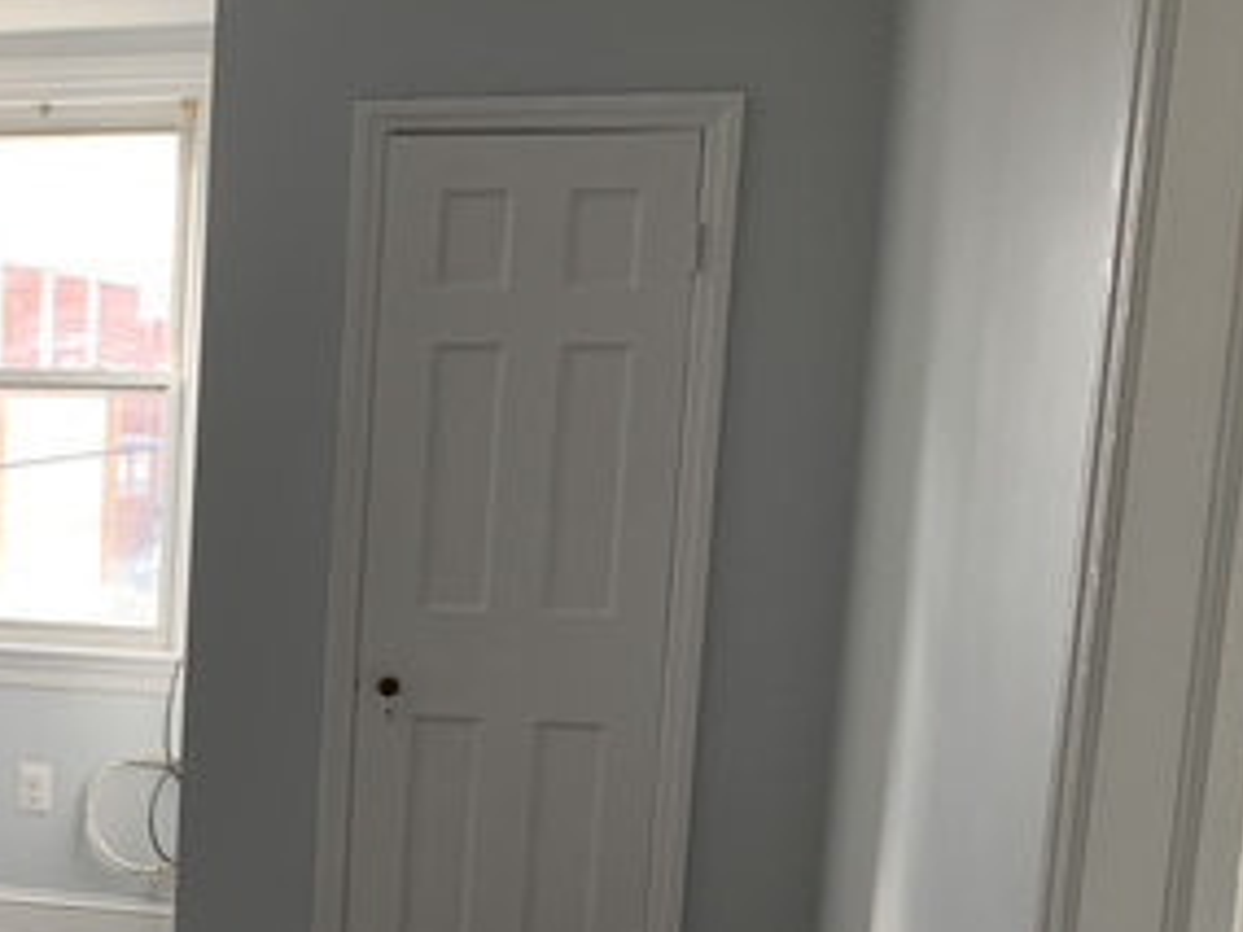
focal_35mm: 61
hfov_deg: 28.8
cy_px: 792
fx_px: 2190
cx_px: -120
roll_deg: -1.6
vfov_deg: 23.5
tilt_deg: -10.1
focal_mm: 4.25
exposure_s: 1/121
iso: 80
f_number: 1.8
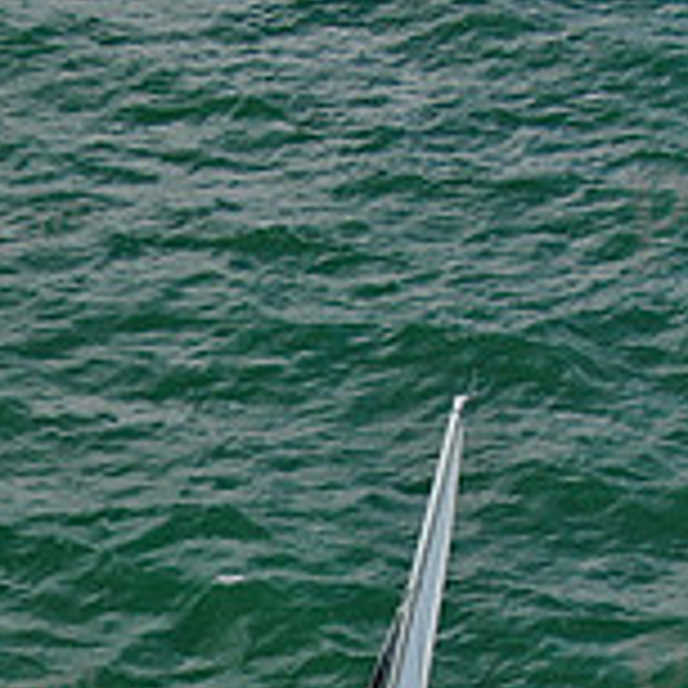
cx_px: 364
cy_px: 942
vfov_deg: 10.6
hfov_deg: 10.9
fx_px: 3620
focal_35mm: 161
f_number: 3.8
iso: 100
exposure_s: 1/800
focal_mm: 8.6
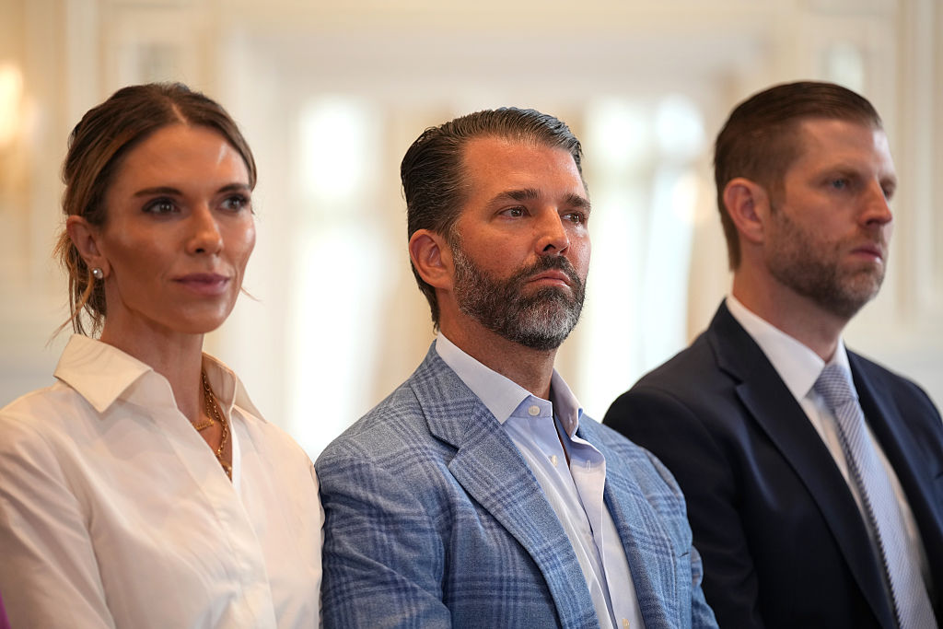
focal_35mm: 165
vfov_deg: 8.3
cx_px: 472
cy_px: 314
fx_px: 4322
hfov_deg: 12.5
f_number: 2.8
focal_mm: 165
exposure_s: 1/320
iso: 800
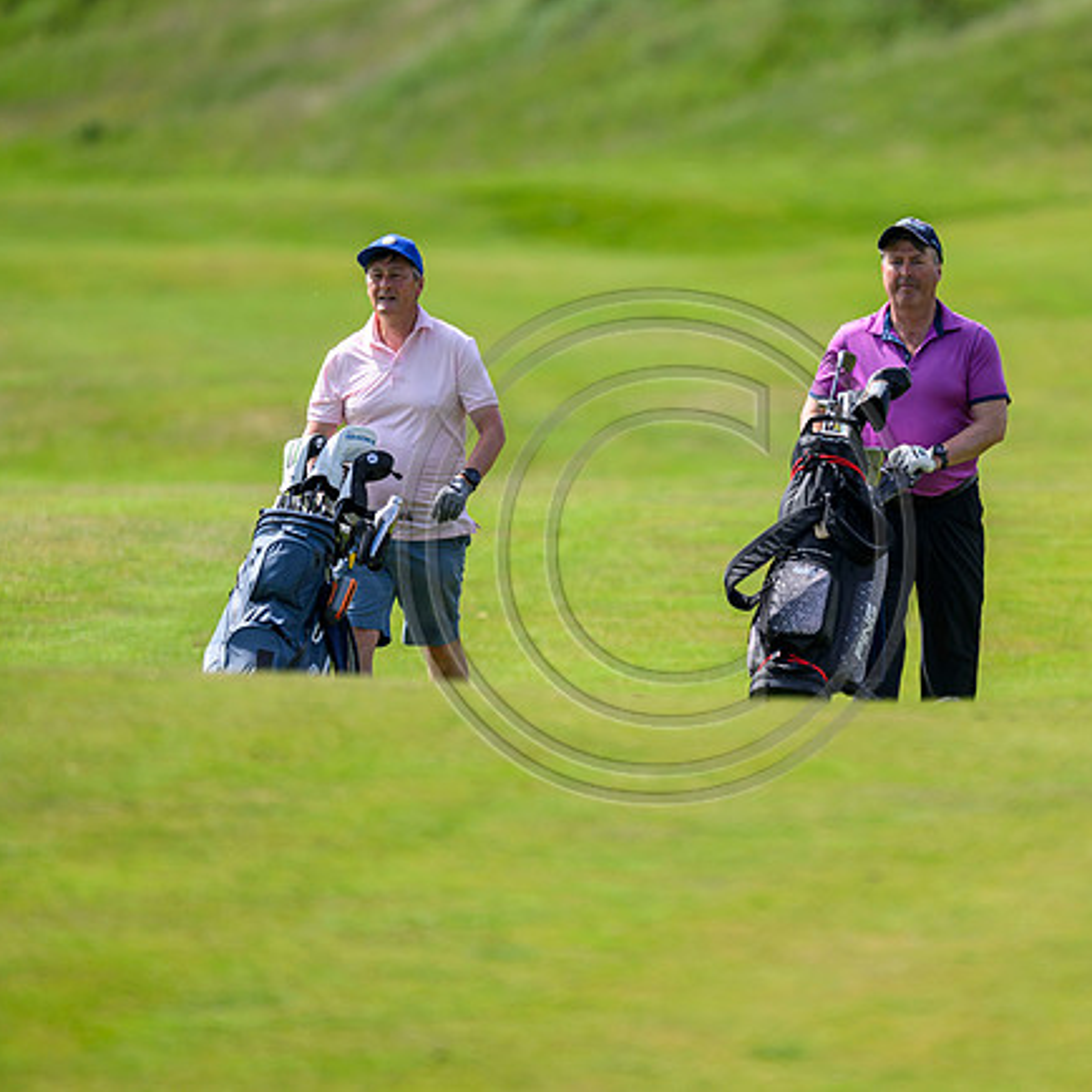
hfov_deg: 2.3
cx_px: 807
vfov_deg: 2.3
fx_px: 27410
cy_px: 508
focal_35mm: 768
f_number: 4
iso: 500
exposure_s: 1/2500
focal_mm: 560
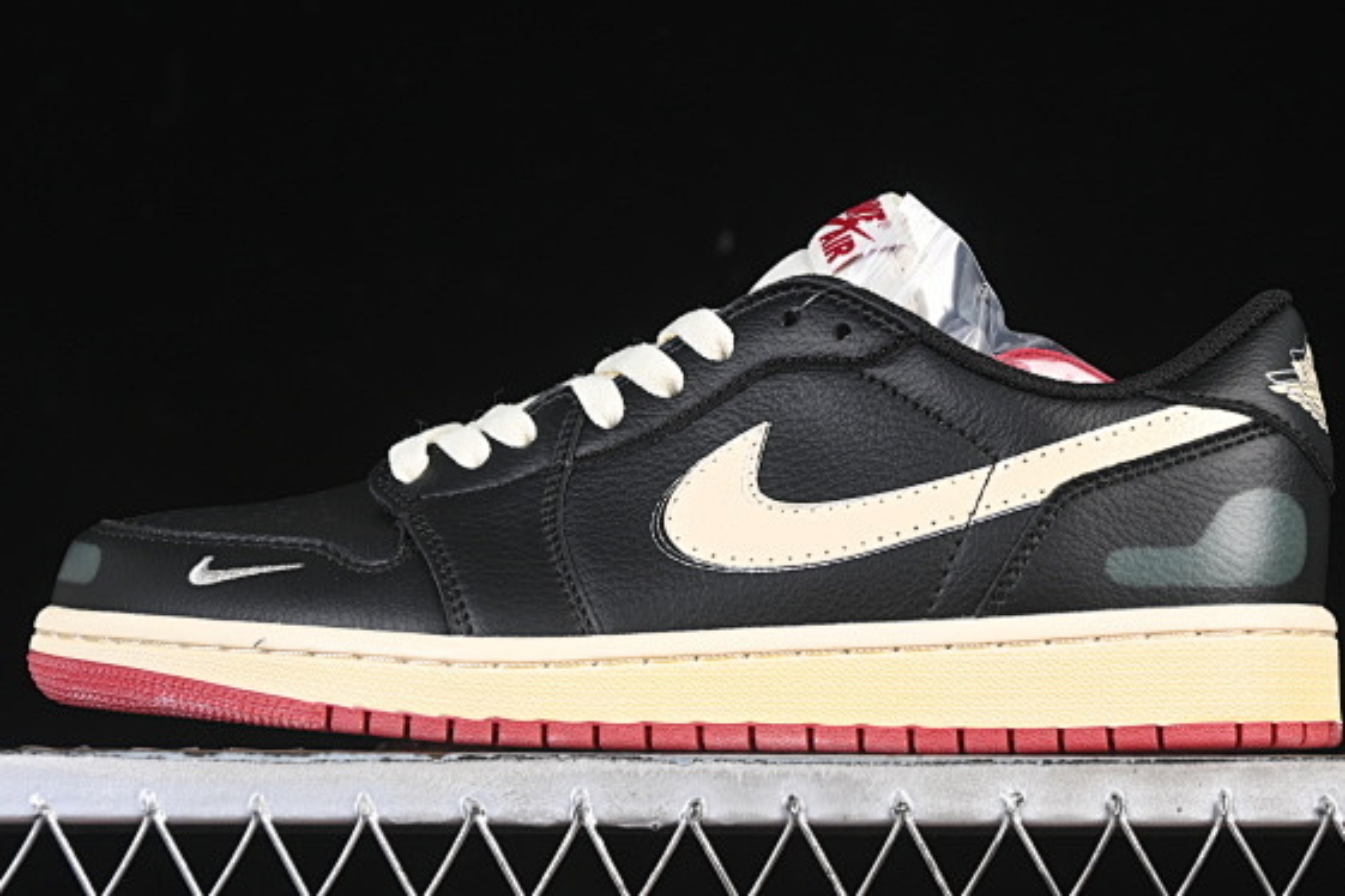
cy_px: 358
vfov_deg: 12.8
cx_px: 690
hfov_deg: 19.1
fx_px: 3997
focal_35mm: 107
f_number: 6.3
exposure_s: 1/60
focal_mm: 50
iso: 160
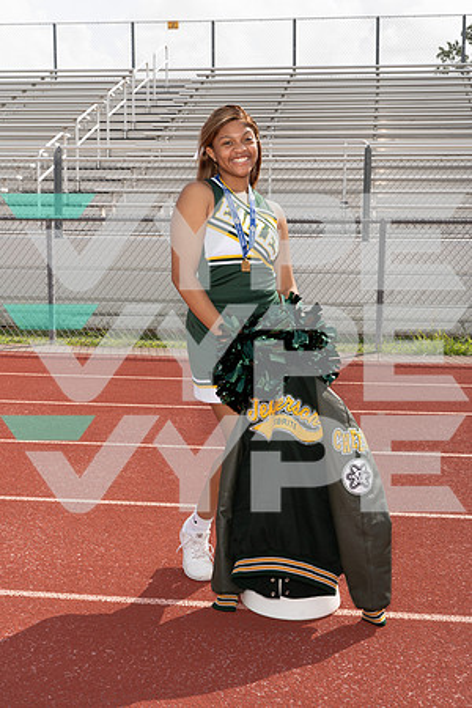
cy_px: 354
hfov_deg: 27.0
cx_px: 236
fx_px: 983
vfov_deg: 39.6
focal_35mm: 50
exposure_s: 1/250
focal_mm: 50
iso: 200
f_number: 11
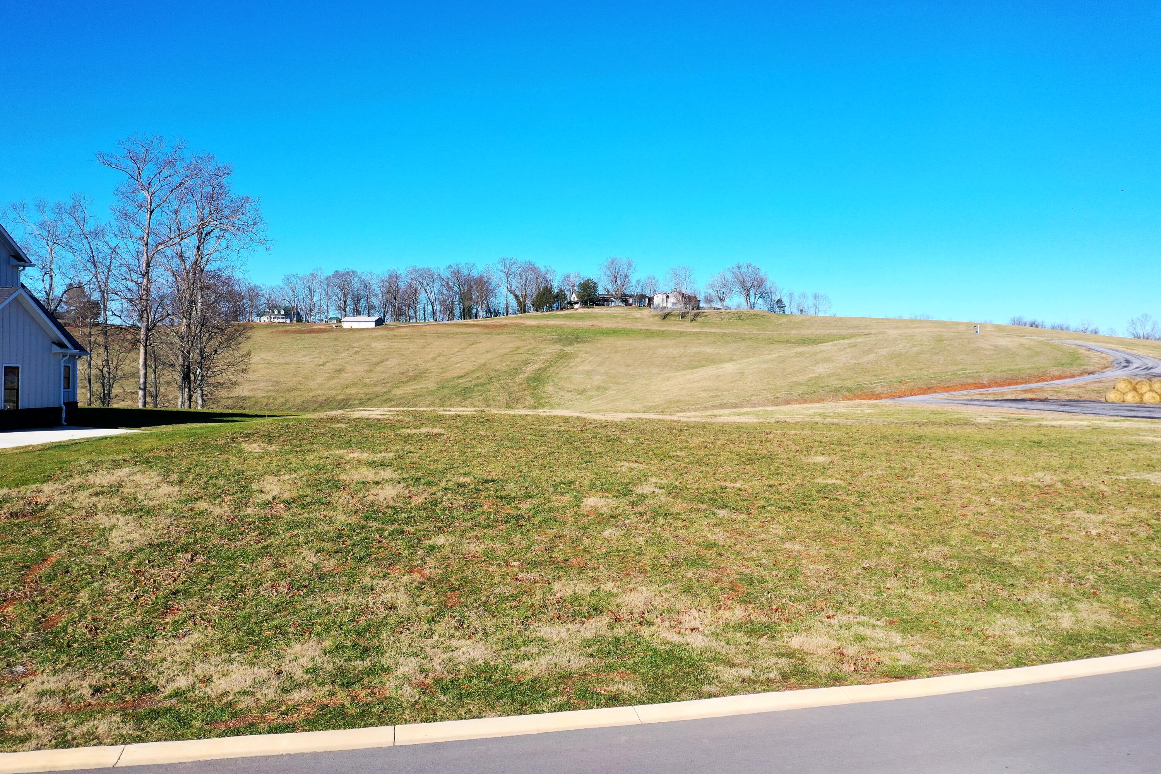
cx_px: 580
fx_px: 903
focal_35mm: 28
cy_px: 387
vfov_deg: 46.4
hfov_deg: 65.5
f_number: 4.5
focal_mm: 10.26
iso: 100
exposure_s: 1/160
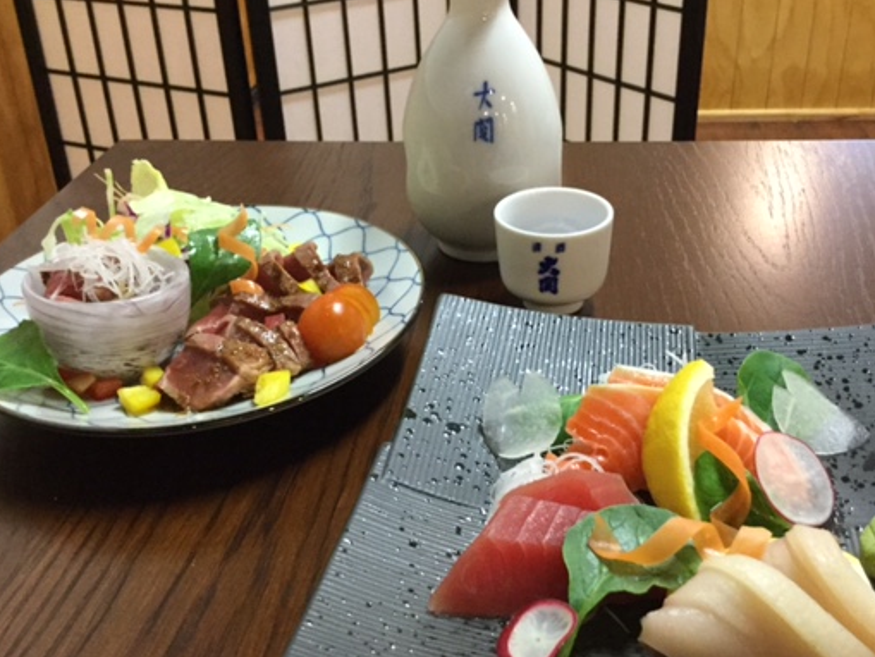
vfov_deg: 36.8
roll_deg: +0.9
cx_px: 471
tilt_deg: -30.1
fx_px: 986
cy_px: 330
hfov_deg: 47.8
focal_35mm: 39
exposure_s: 1/17
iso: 200
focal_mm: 3.3
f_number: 2.4
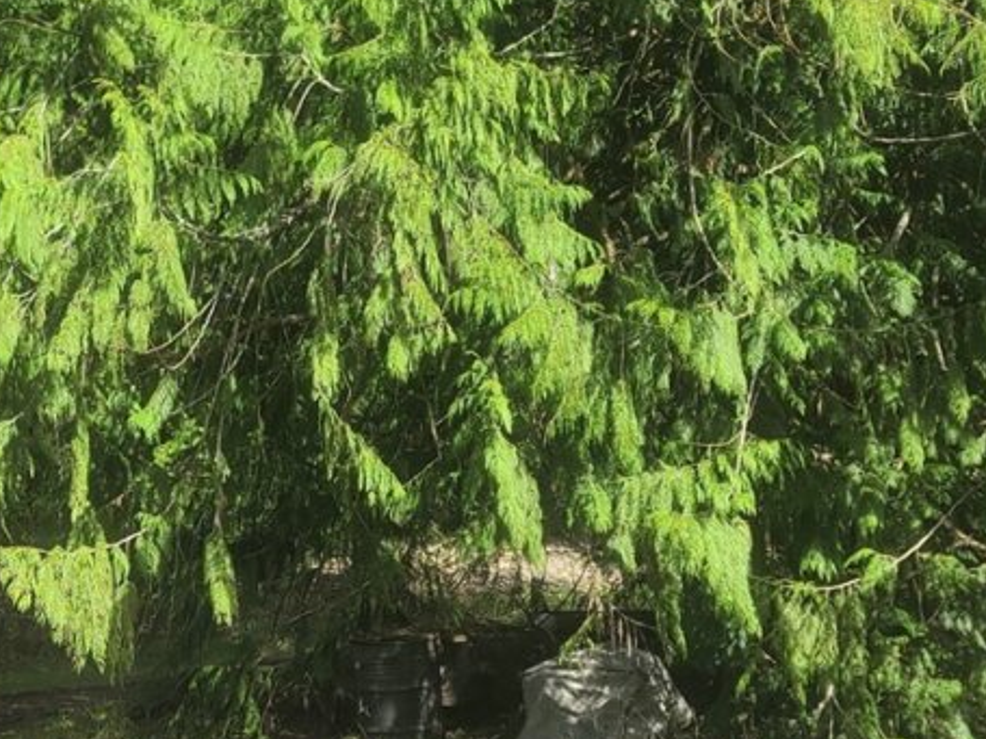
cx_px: -76
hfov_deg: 23.9
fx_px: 2193
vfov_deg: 18.8
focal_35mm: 77
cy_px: 659
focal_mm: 7
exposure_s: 1/341
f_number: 1.8
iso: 16
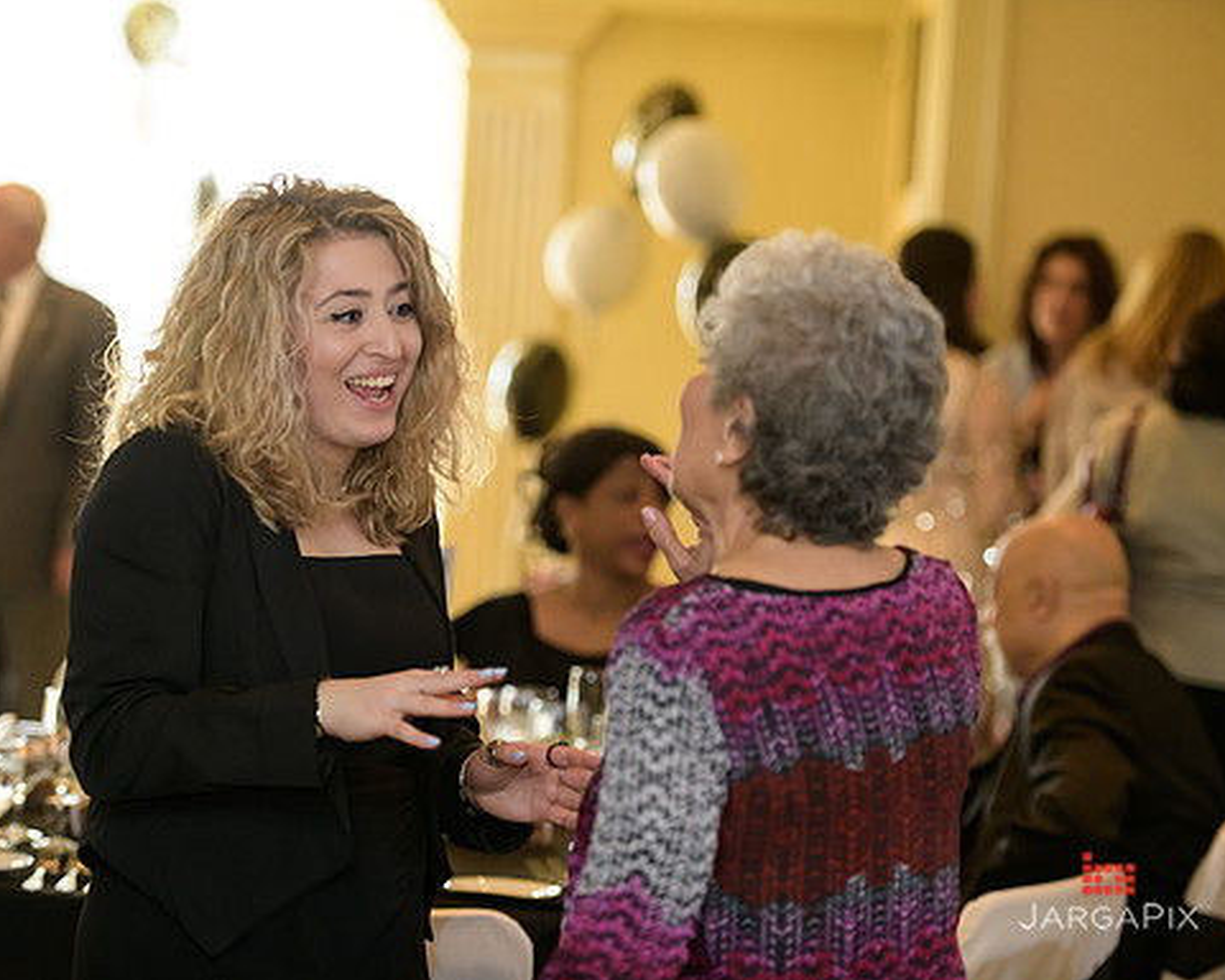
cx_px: 523
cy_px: 491
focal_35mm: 119
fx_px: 4314
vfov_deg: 13.0
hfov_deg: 16.2
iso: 1600
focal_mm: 105
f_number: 3.2
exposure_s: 1/125
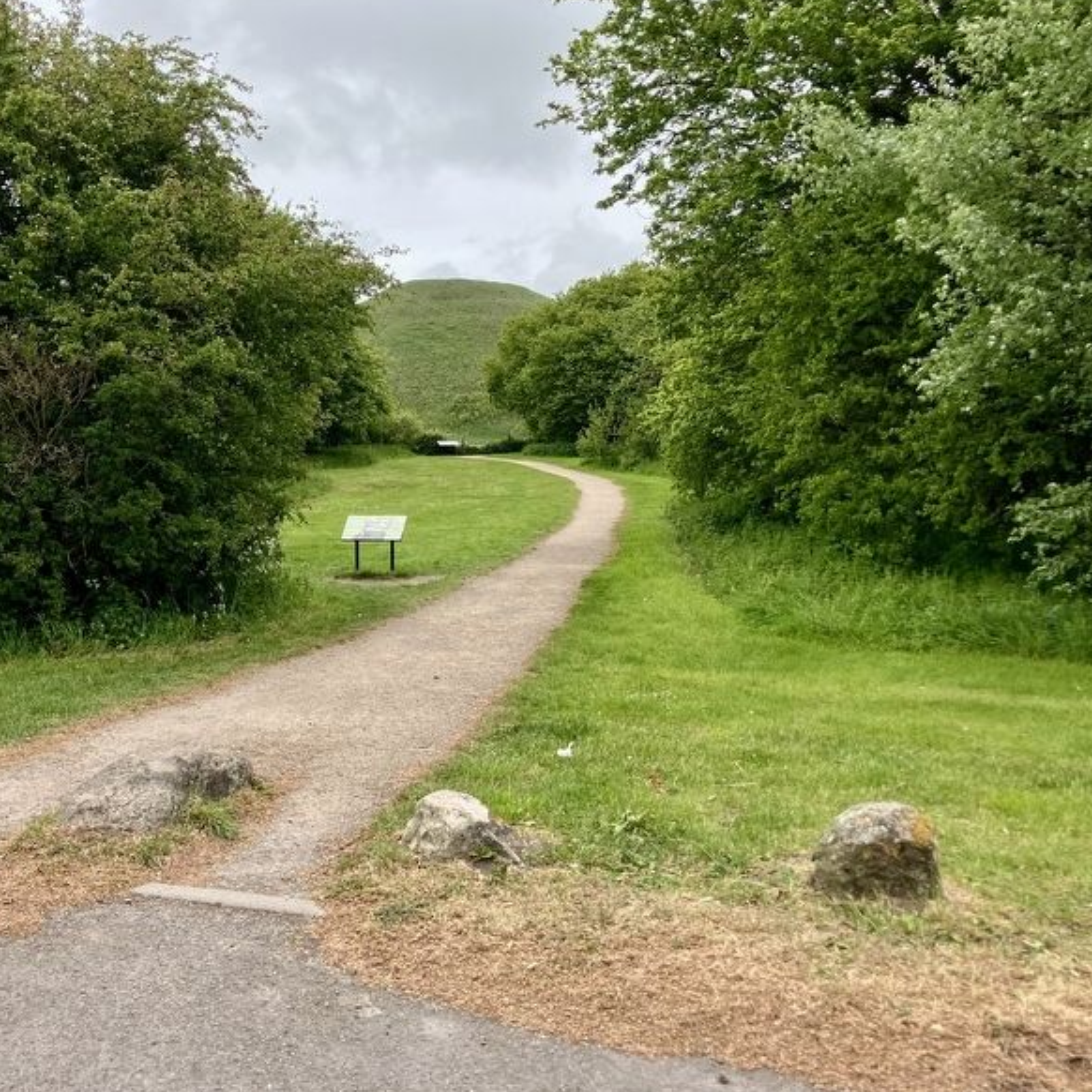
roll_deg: +0.5
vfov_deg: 48.4
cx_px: 372
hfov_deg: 47.7
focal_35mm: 34
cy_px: 538
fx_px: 1213
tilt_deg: -5.1
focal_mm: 3.99
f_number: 1.8
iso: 32
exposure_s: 1/1185
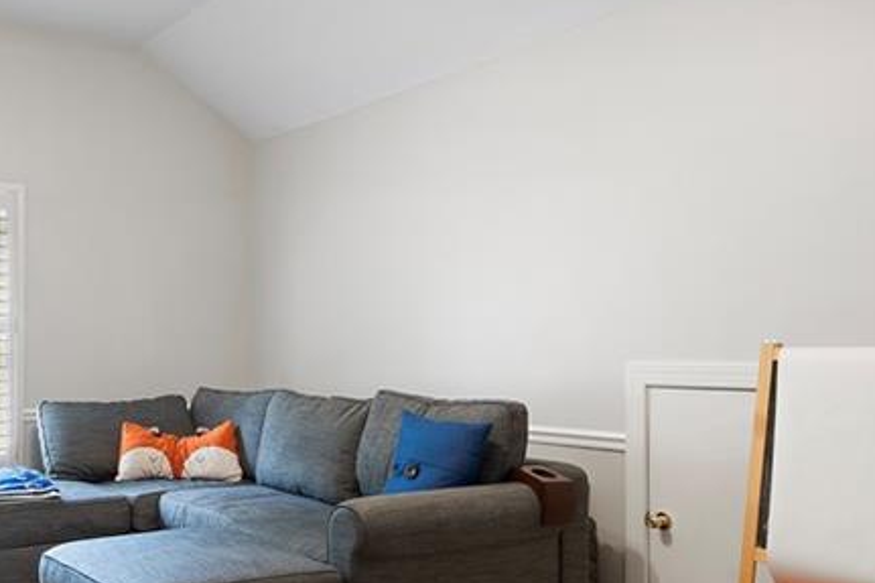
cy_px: 343
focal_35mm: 38
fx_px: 923
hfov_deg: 48.5
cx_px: 207
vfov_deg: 34.9
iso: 640
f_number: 8
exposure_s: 1/3
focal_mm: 16
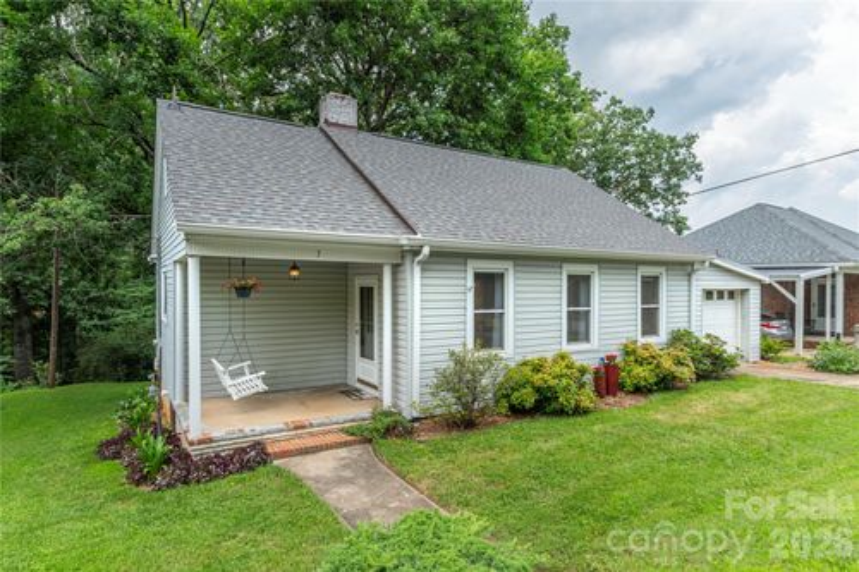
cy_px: 286
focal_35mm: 18
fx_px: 429
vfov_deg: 67.3
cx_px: 430
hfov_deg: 90.0
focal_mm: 18
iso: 320
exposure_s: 1/1250
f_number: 8
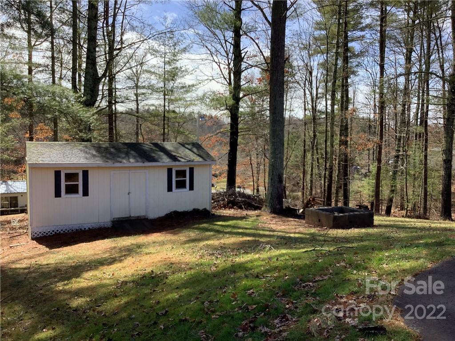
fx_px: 407
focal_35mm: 31
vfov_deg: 45.4
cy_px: 170
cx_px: 228
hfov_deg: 58.4
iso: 25
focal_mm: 3.3
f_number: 2.4
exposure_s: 1/574
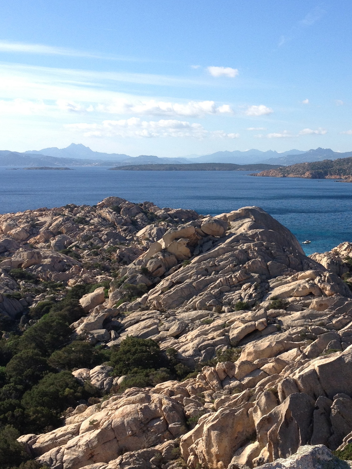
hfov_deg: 25.8
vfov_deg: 34.2
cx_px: 261
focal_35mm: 56
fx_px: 759
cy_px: 281
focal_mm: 4.28
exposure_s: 1/1381
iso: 64
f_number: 2.4
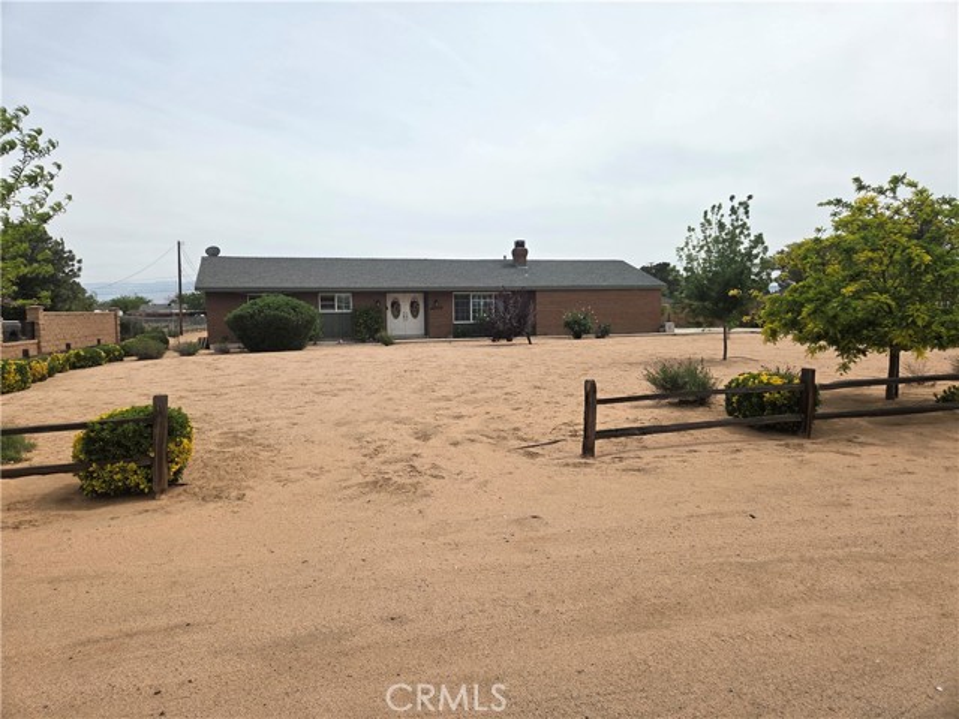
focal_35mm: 23
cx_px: 480
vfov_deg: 58.9
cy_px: 360
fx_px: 637
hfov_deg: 73.9
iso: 80
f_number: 1.8
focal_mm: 5.4
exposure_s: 1/7075
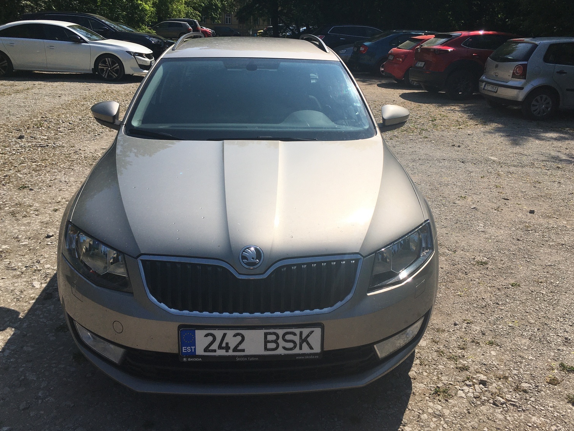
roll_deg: -2.9
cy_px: 202
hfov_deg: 58.3
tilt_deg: -18.6
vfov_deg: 45.4
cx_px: 281
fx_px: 514
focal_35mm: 31
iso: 25
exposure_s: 1/2849
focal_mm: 4.15
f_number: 2.2
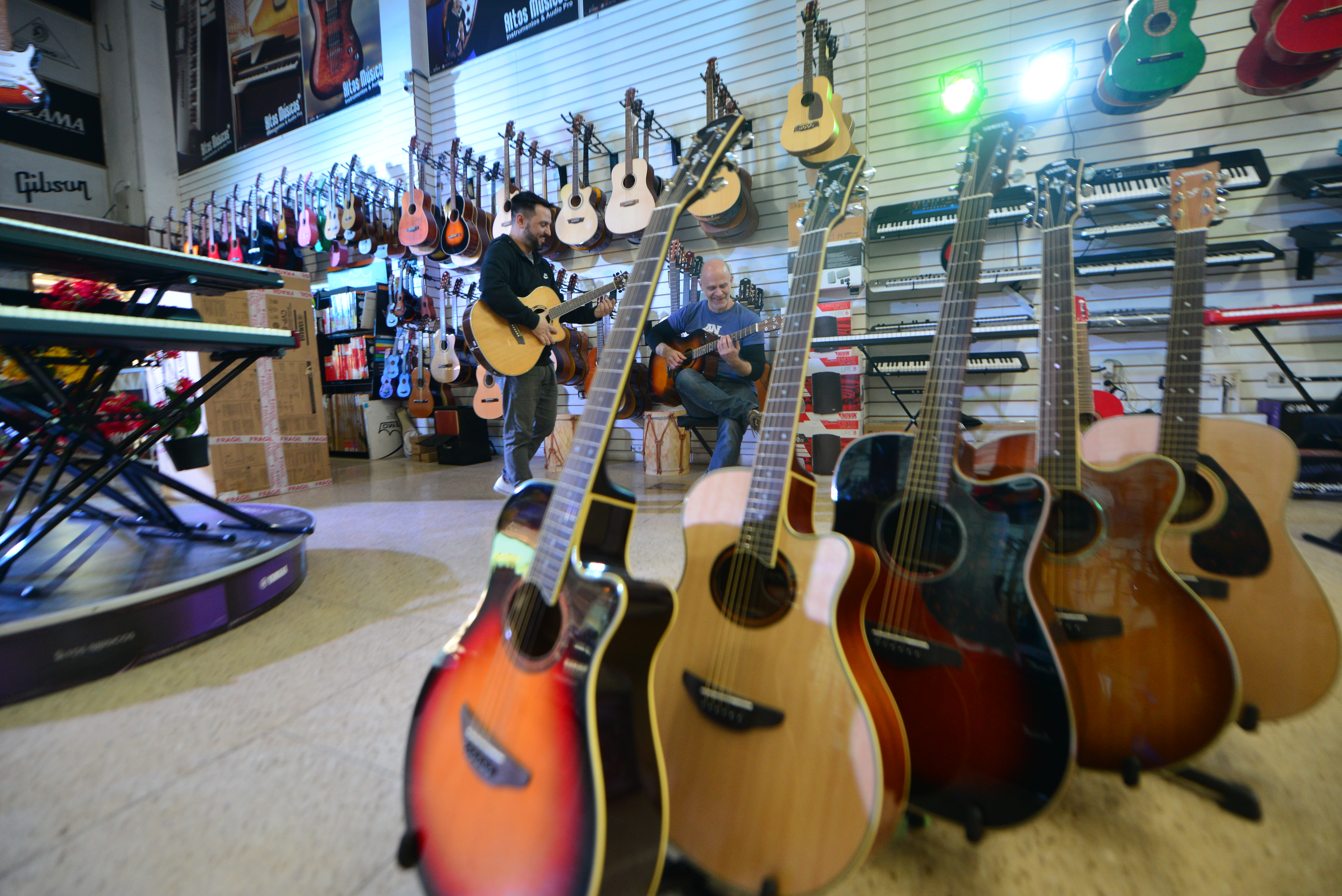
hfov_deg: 104.2
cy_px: 448
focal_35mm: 14
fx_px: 522
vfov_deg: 81.2
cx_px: 671
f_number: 2.8
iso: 1000
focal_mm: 14
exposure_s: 1/125
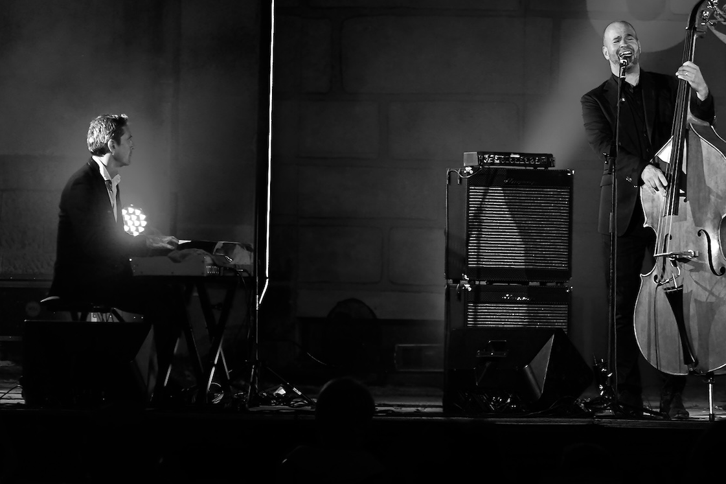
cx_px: 764
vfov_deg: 6.4
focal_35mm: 215
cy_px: 158
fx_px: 4335
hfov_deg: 9.5
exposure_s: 1/60
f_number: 4
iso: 640
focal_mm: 68
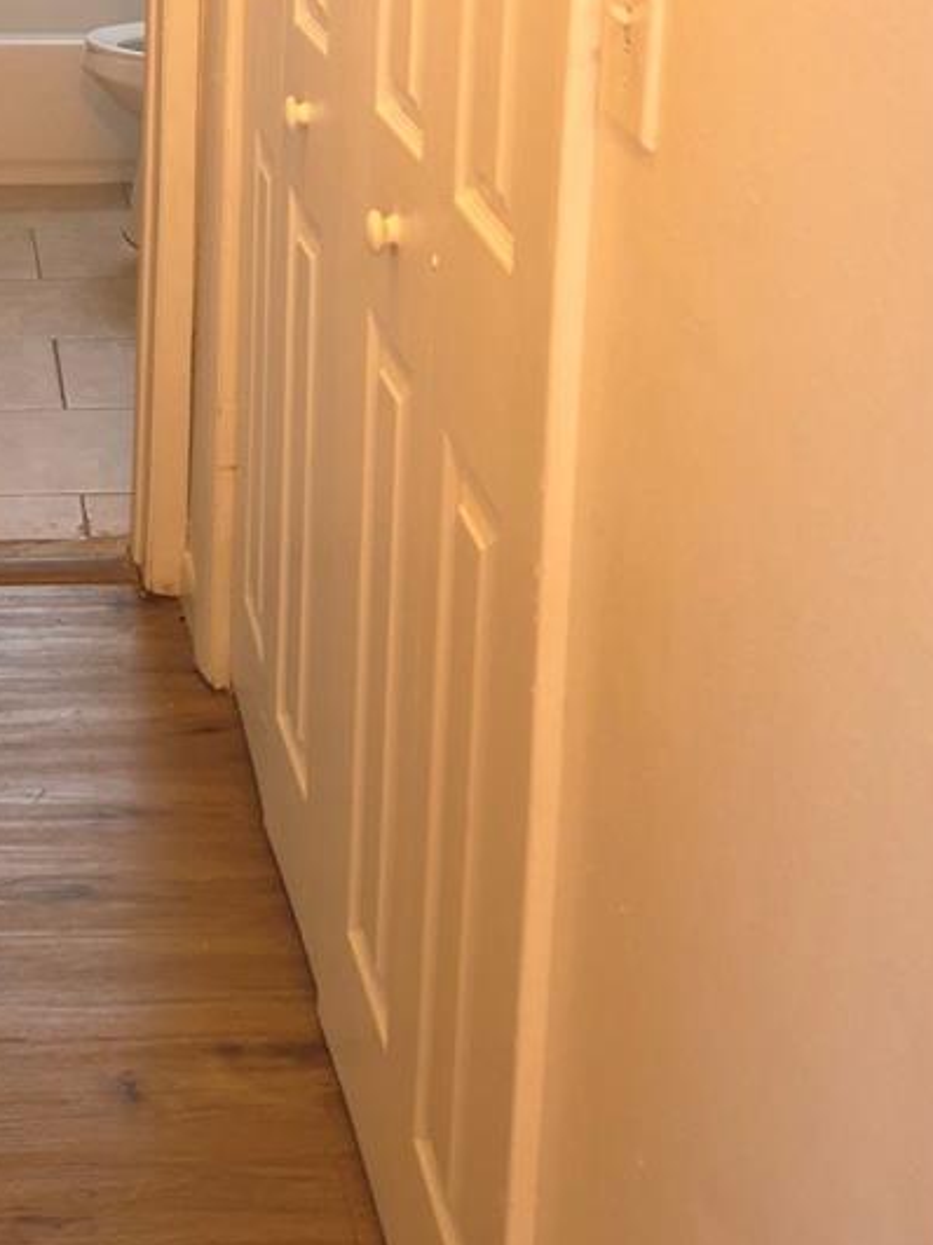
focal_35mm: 52
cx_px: 66
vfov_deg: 32.9
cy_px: -77
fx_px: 1869
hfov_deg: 26.9
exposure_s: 1/30
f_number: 1.8
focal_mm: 5.4
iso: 250
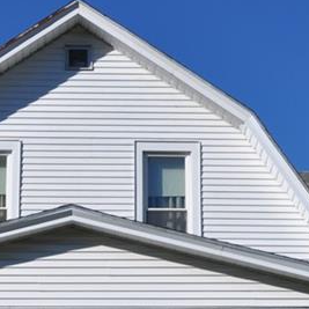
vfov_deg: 13.4
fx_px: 1283
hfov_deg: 13.7
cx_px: 56
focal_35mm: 127
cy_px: 352
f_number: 10
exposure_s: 1/400
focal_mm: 26
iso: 200
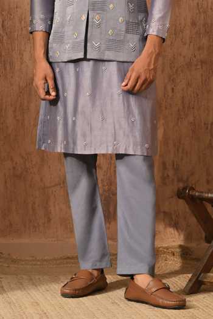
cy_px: 160
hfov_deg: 17.7
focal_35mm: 77
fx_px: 683
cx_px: 106
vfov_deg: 26.3
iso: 250
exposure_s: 1/160
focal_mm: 77
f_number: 8
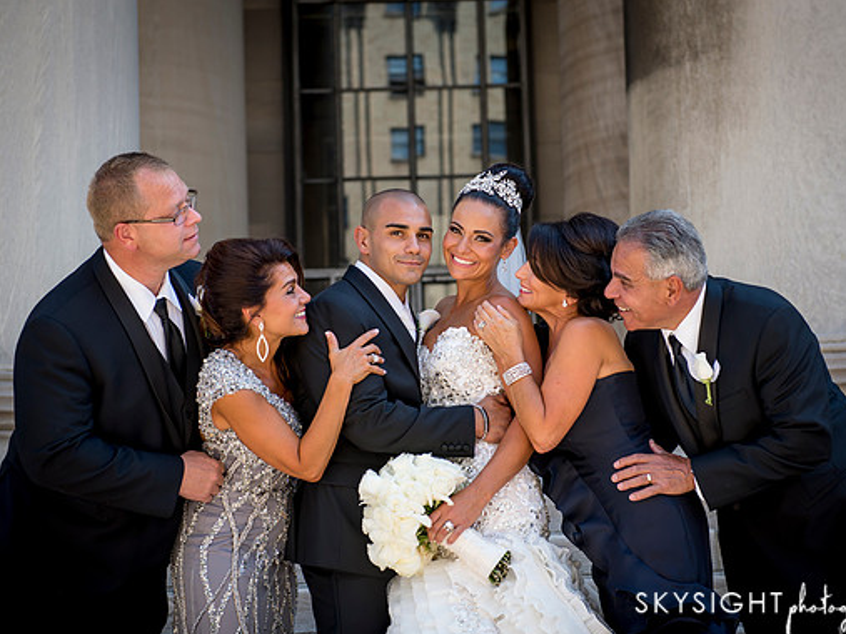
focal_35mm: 77
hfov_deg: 25.3
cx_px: 444
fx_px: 1881
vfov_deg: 19.1
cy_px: 321
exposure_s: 1/500
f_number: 4.5
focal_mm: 70
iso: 400
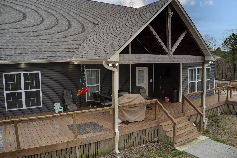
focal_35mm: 28
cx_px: 118
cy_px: 79
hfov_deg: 65.5
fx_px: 184
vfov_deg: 46.4
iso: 100
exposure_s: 1/60
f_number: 5.6
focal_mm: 10.3
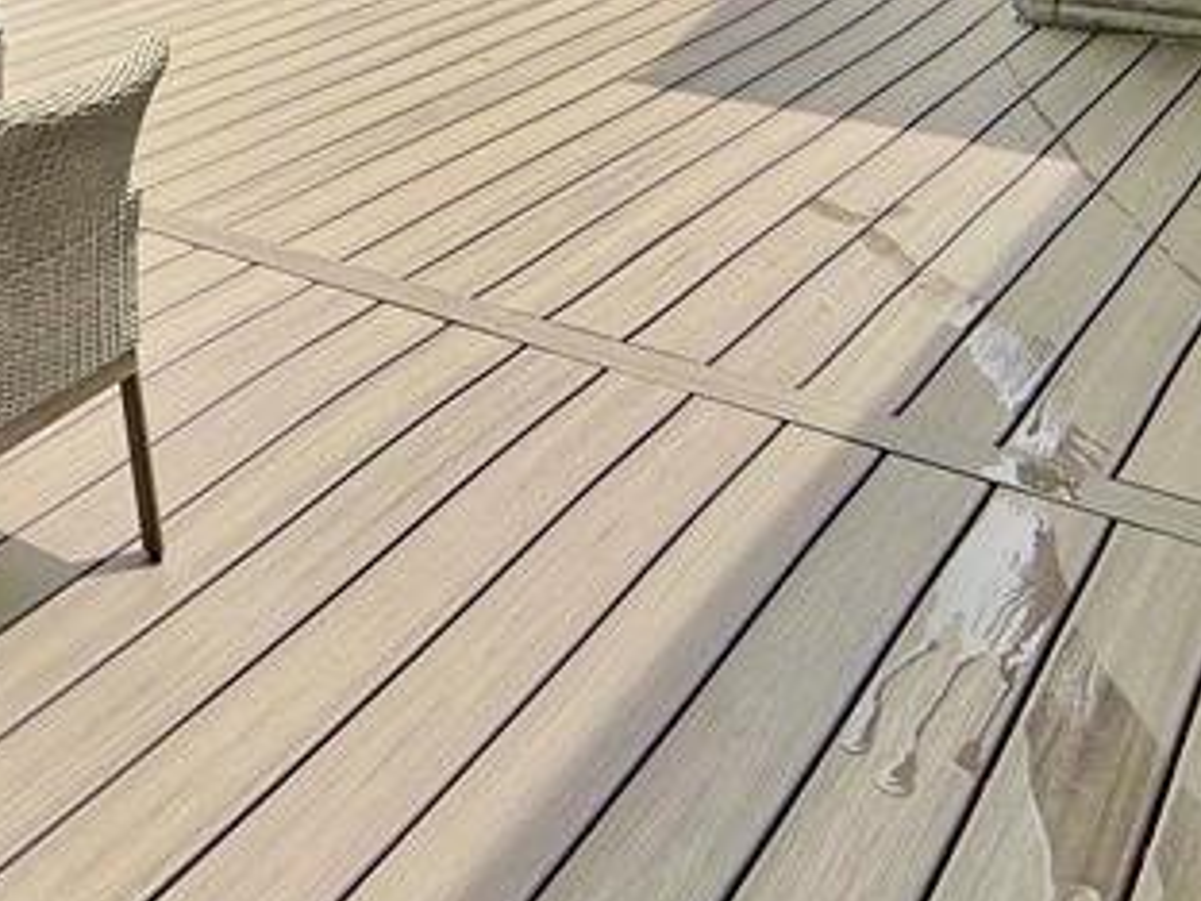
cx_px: -393
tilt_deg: -0.8
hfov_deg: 31.1
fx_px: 1596
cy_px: -316
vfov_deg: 26.1
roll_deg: +2.9
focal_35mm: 46
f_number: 2.2
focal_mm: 2.22
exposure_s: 1/2165
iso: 50
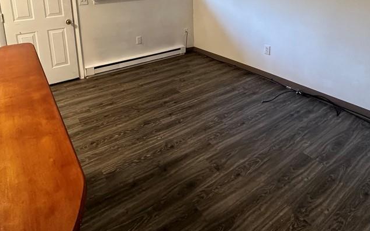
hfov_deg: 74.6
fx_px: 242
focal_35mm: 24
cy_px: 18
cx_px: 168
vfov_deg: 45.7
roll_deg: +1.9
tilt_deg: -10.9
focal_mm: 2.22
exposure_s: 1/60
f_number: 2.2
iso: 320
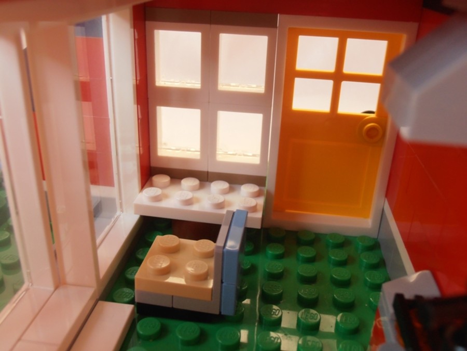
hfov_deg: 50.1
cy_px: 176
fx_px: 499
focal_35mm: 37
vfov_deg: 38.7
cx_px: 234
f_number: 3.9
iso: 125
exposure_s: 1/40
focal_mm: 6.61
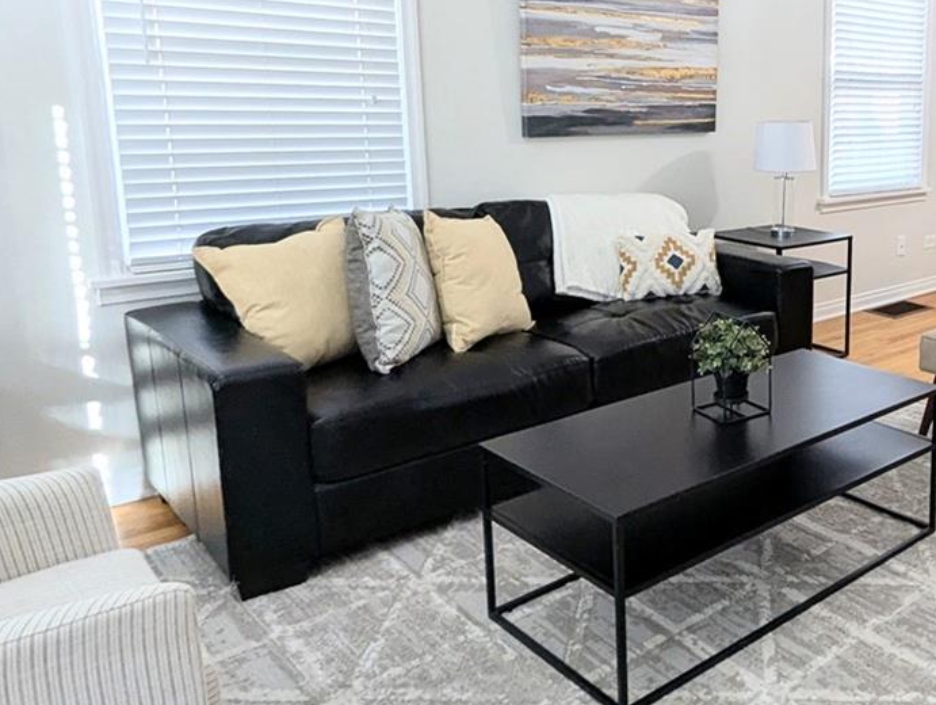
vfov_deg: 46.3
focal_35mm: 30
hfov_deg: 53.0
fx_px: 812
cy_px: 245
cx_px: 832
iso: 101
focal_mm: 1.95
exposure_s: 1/60
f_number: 2.2
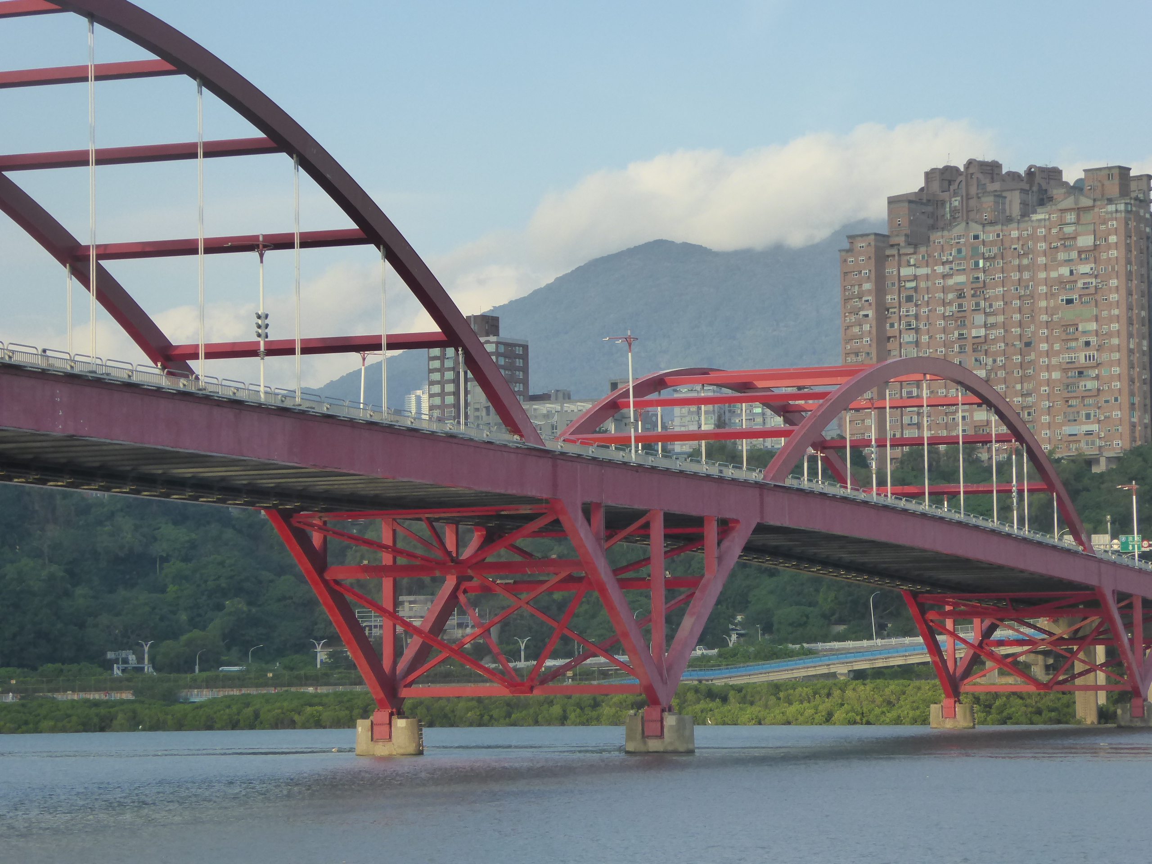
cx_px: 576
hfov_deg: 16.8
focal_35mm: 117
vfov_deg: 12.7
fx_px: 3894
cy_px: 432
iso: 200
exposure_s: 1/400
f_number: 5.1
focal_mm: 19
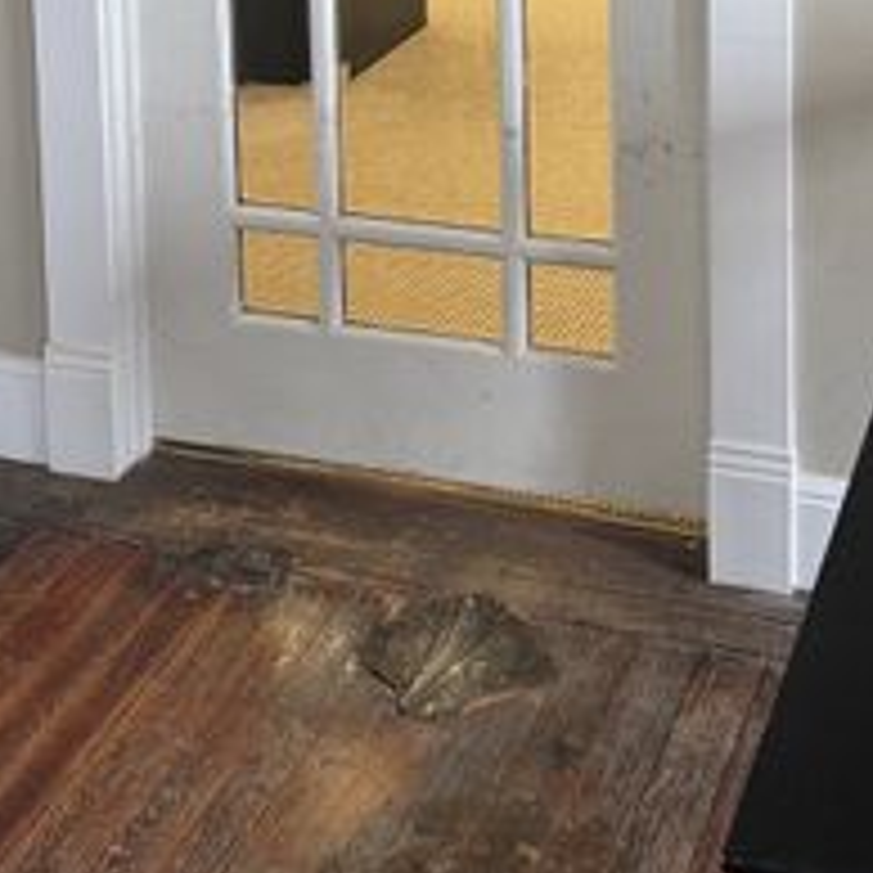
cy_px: -250
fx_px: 2083
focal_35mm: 73
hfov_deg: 23.6
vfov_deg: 21.5
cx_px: 580
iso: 125
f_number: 1.78
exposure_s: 1/60
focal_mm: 6.76
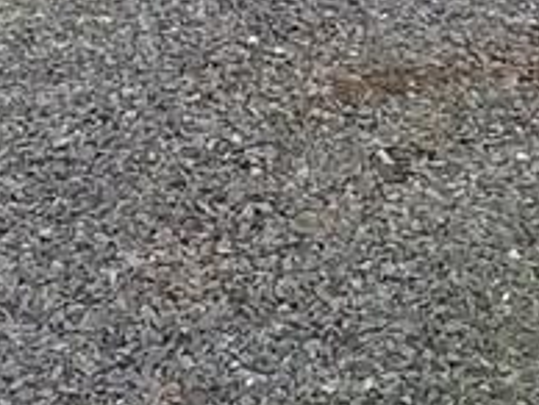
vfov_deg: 9.0
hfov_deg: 12.9
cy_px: -469
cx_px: 295
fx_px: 2385
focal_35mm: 153
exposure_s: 1/519
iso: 40
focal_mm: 2.47
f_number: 1.9
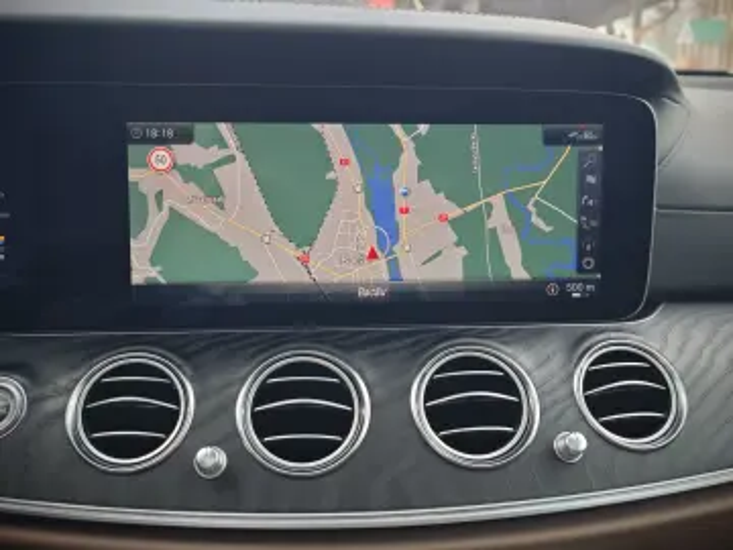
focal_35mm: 35
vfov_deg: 40.7
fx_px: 741
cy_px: 275
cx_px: 366
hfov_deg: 52.6
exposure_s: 1/100
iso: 50
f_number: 1.4
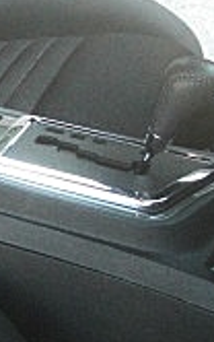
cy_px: 218
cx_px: -286
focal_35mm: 147
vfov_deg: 14.2
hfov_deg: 8.3
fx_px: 1369
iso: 400
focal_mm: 6.3
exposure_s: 1/125
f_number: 2.8
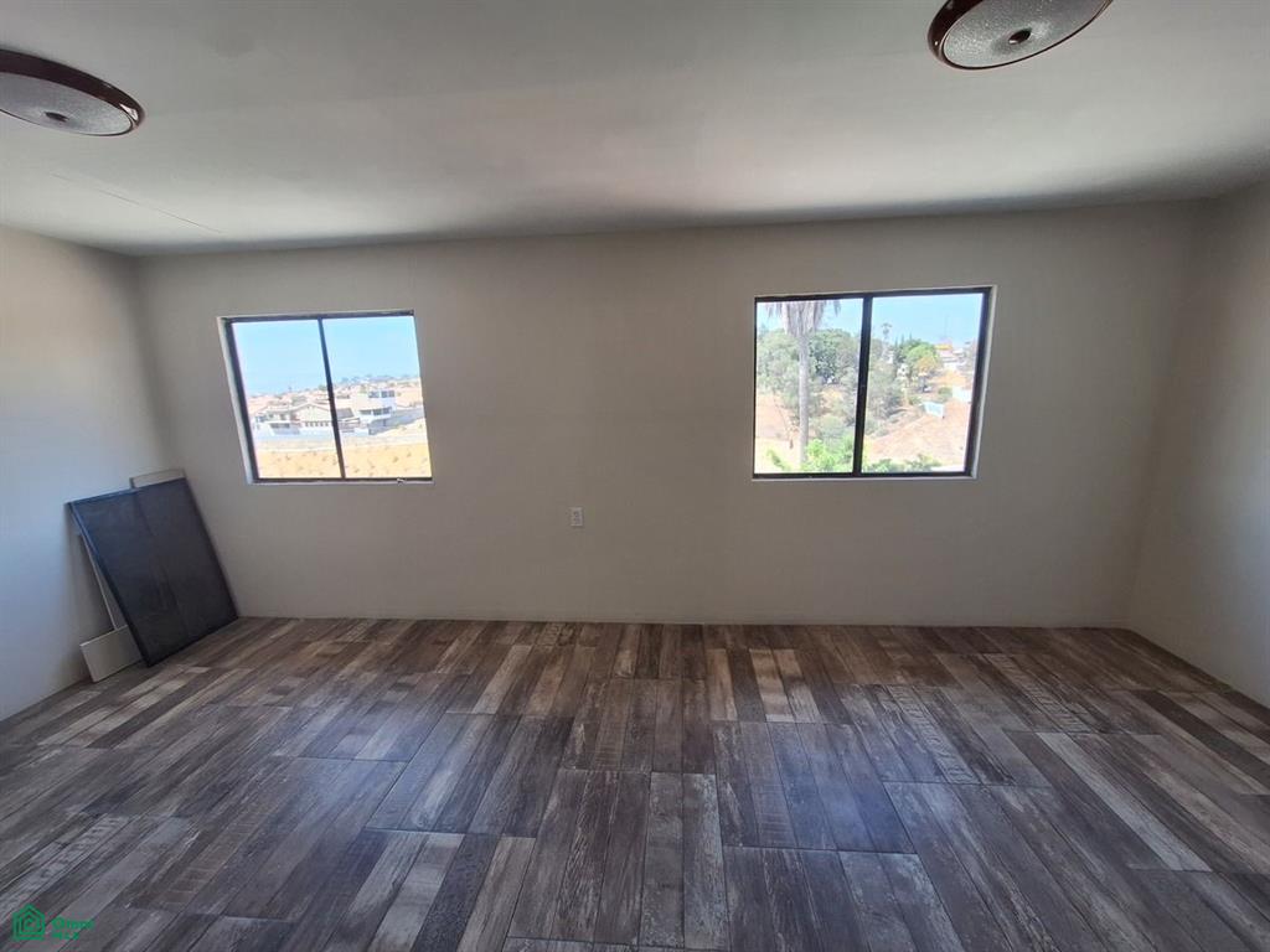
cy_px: 476
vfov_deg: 89.9
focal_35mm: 13
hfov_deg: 106.2
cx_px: 635
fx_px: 477
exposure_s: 1/165
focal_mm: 1.74
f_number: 2.2
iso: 40
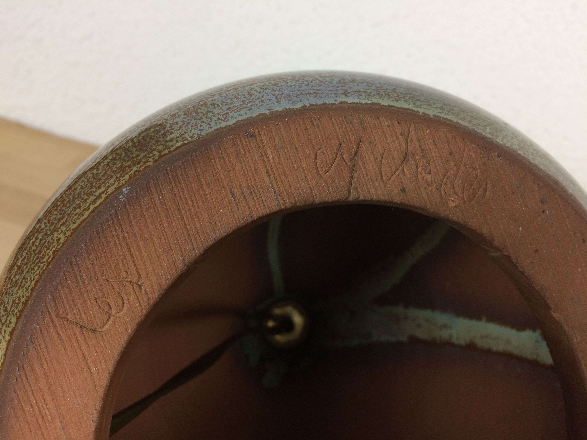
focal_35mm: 29
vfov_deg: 48.2
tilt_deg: -24.6
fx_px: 492
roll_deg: -16.8
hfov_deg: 61.7
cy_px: 220
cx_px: 294
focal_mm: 4.15
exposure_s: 1/50
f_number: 2.2
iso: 40
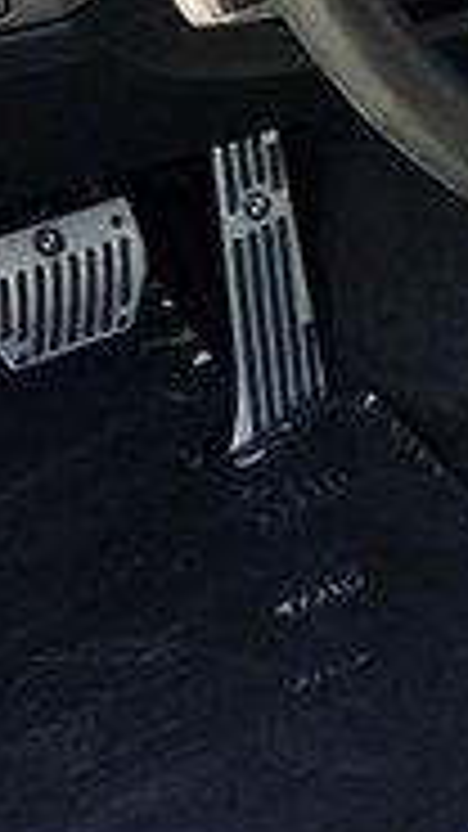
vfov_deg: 20.7
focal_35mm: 101
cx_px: 936
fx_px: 2229
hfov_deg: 10.9
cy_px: 65
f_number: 1.7
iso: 40
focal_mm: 4.2
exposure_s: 1/185
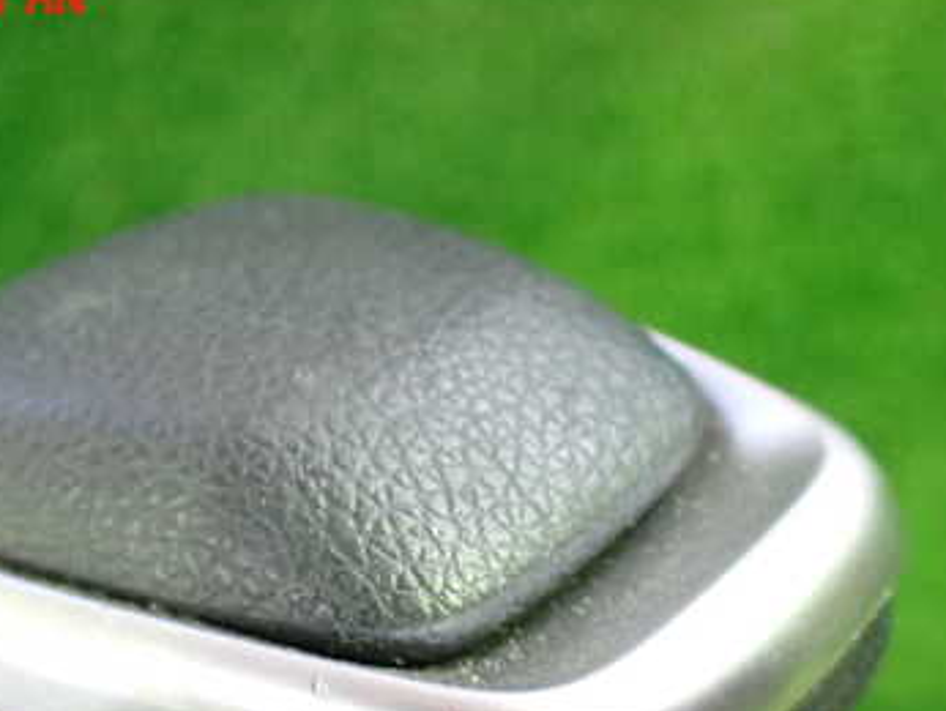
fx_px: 1422
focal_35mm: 52
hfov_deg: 36.7
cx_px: 407
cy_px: 577
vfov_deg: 27.5
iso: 800
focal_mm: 5.4
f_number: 2.3
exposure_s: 1/40
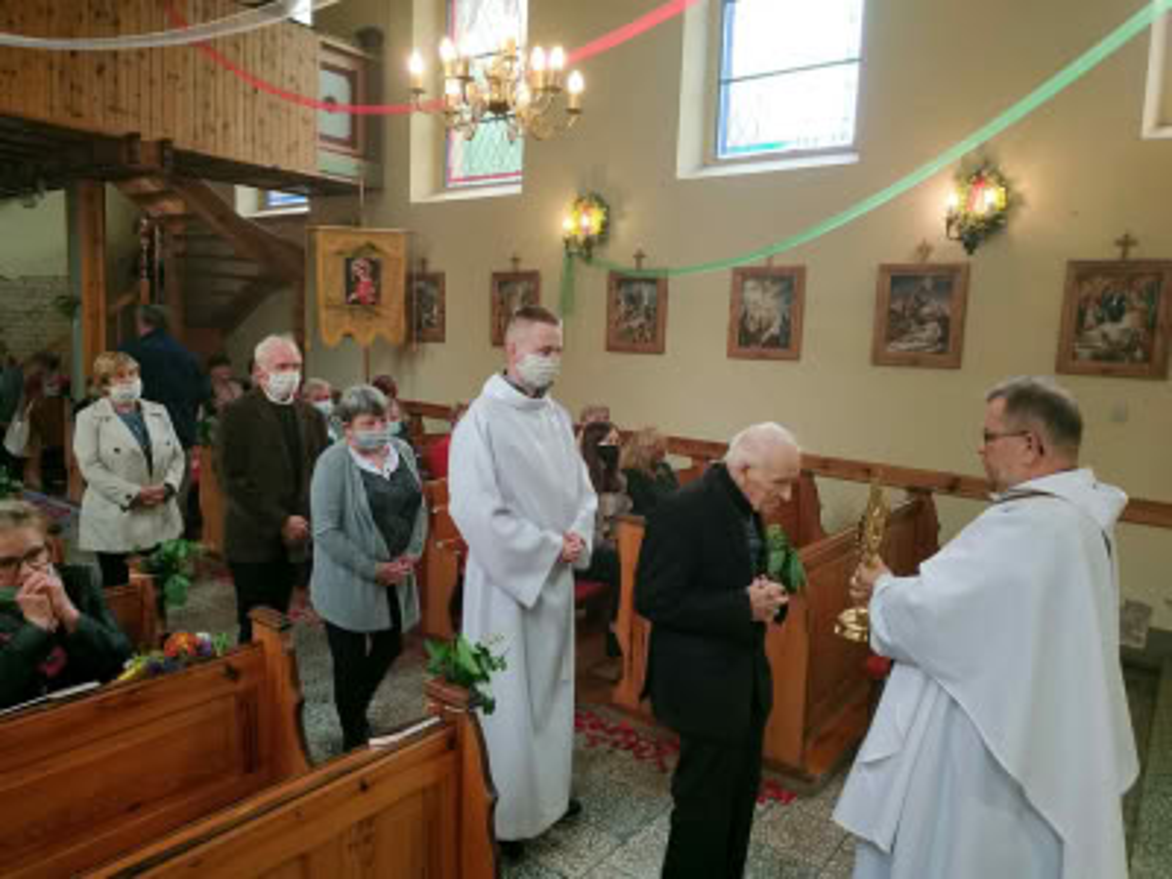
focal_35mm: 24
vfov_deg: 56.8
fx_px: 813
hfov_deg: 71.6
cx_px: 586
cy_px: 440
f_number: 1.9
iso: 250
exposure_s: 1/33
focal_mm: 3.94
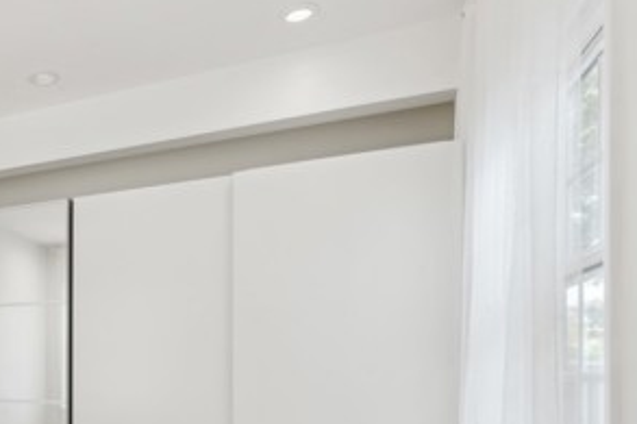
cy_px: 381
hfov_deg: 44.8
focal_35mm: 35
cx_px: -22
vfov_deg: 35.6
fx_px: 619
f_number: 11
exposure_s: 1/8
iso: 125
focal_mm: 16
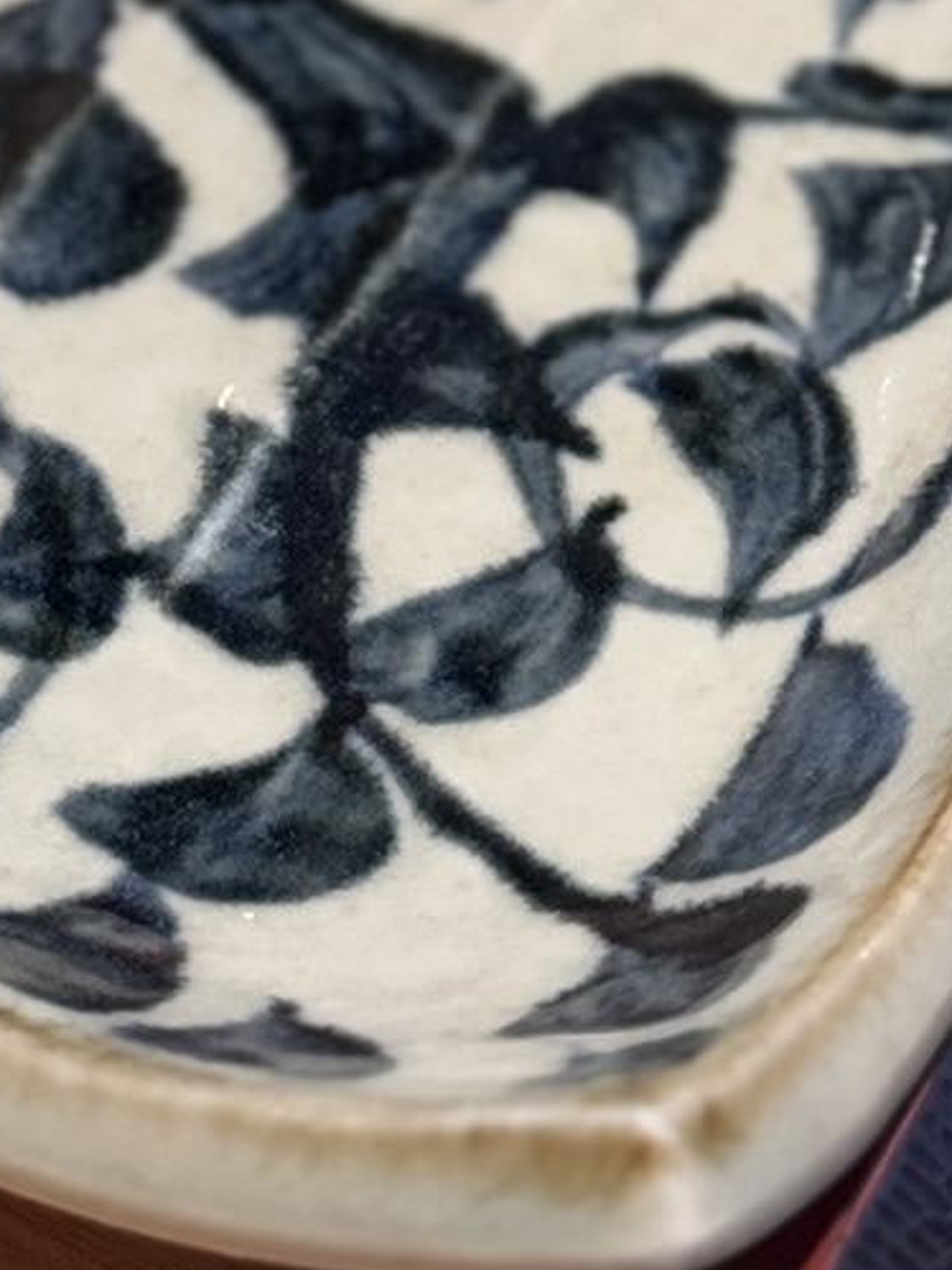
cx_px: 275
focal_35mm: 197
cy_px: -916
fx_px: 7227
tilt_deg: -39.8
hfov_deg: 7.5
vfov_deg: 9.6
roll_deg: +0.3
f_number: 1.78
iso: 250
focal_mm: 6.76
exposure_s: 1/50
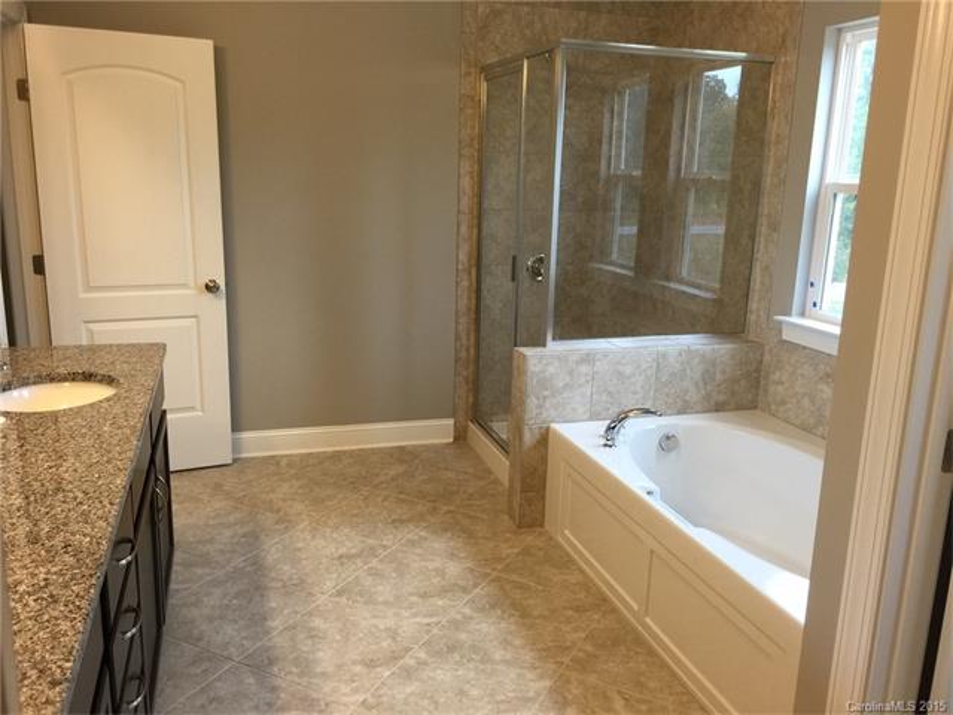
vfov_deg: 48.2
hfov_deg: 61.7
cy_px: 358
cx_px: 476
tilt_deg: -12.1
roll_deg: -2.2
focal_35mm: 29
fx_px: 798
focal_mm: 4.15
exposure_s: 1/30
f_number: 2.2
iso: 50
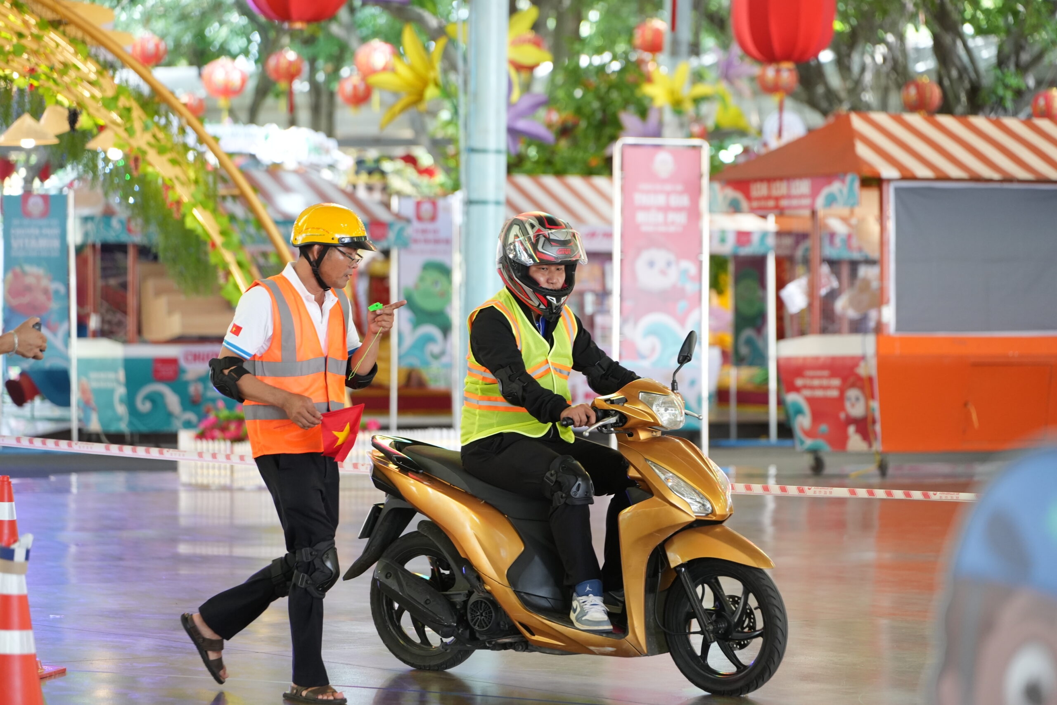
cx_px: 528
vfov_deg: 9.1
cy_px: 352
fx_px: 4404
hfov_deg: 13.7
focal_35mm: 150
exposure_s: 1/320
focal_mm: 150
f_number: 3.5
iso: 2000
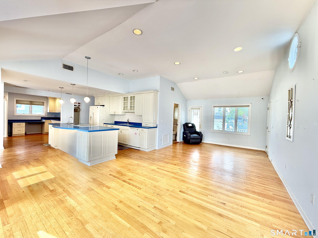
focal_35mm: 14
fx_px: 129
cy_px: 119
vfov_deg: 85.7
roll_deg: -2.1
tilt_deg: -0.9
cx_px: 159
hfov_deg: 102.1
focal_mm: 2.22
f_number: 2.2
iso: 64
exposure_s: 1/144
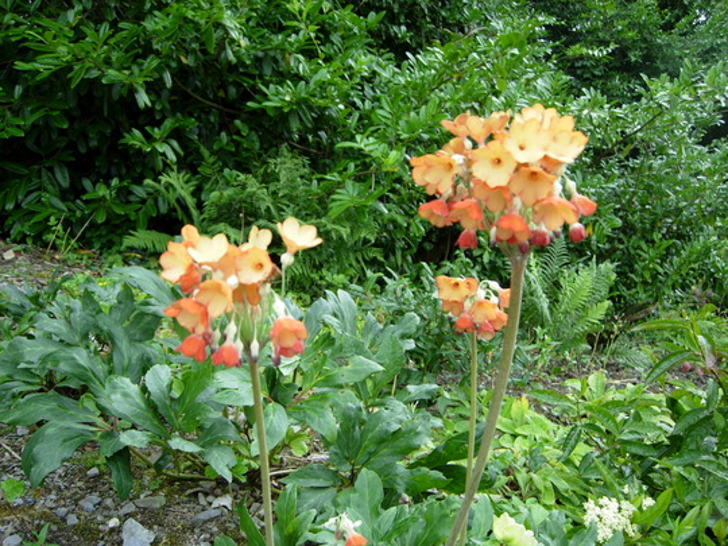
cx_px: 364
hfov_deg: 51.4
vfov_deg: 39.7
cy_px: 273
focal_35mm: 36
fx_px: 757
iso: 50
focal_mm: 7.5
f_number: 3
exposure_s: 1/71.8
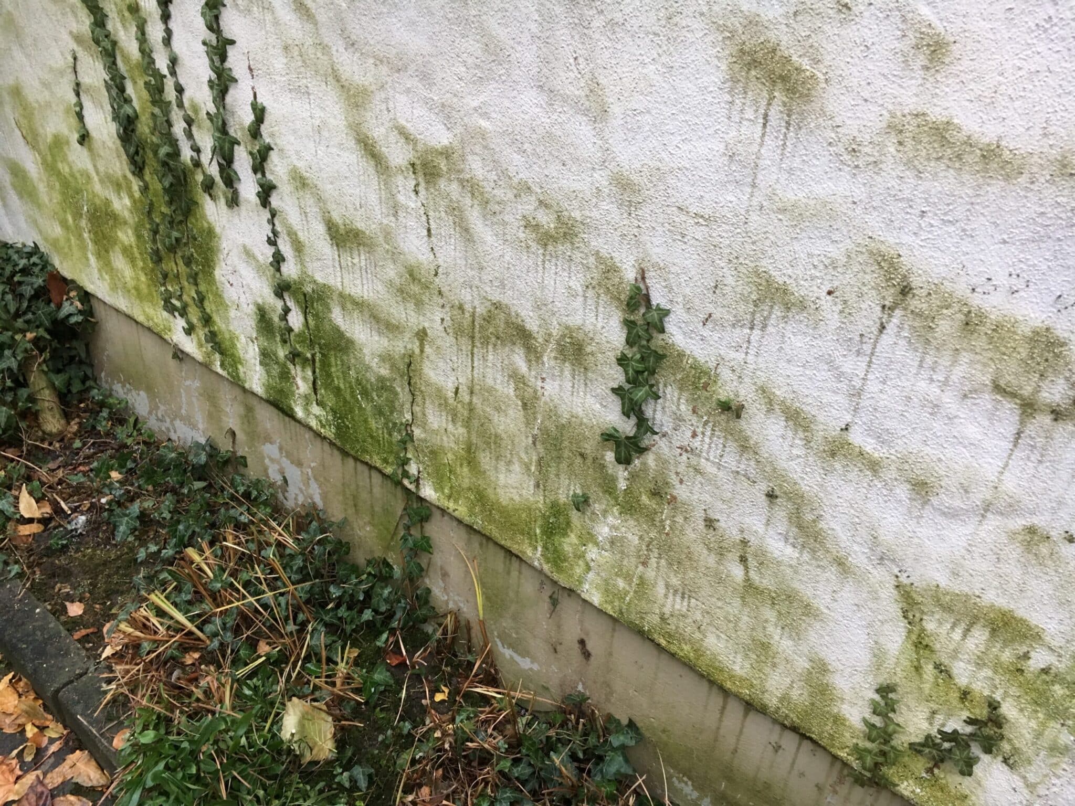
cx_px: 538
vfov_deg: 48.2
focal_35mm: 29
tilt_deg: -37.5
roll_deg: -1.5
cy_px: 403
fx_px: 901
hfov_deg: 61.7
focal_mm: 4.15
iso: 125
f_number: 2.2
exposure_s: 1/33
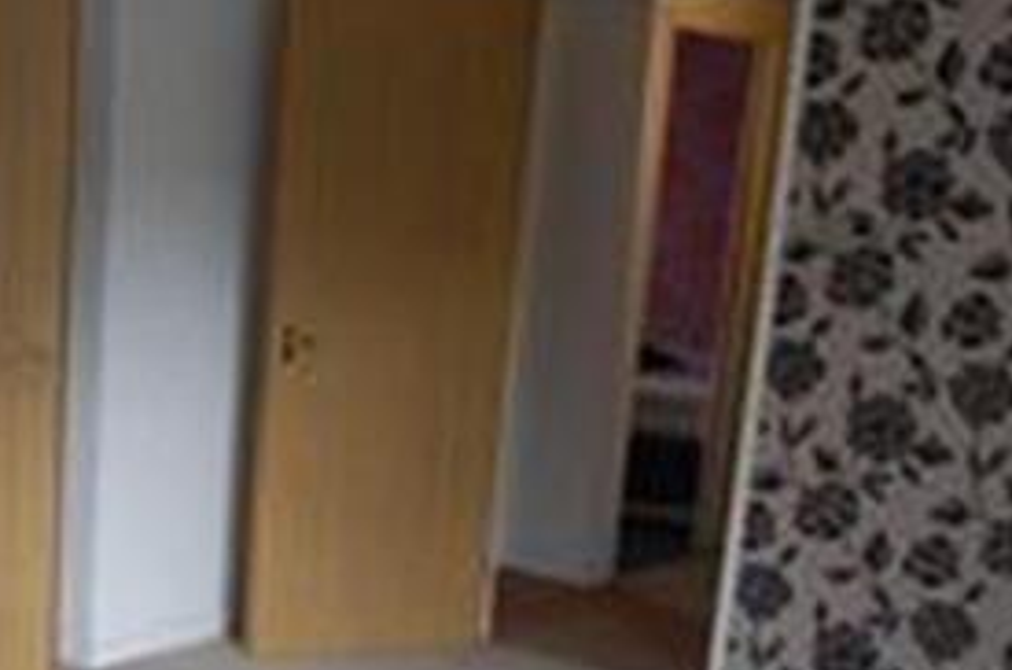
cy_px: 663
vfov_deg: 22.1
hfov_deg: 32.9
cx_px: 184
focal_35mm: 59
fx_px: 1655
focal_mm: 18
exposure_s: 1/80
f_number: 4.5
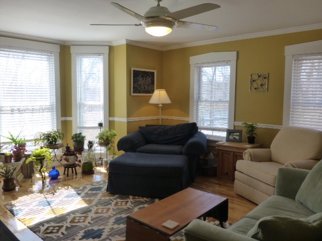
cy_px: 120
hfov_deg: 63.4
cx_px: 161
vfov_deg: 49.7
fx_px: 260
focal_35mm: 28
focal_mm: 4.9
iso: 200
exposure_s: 1/125
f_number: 3.3
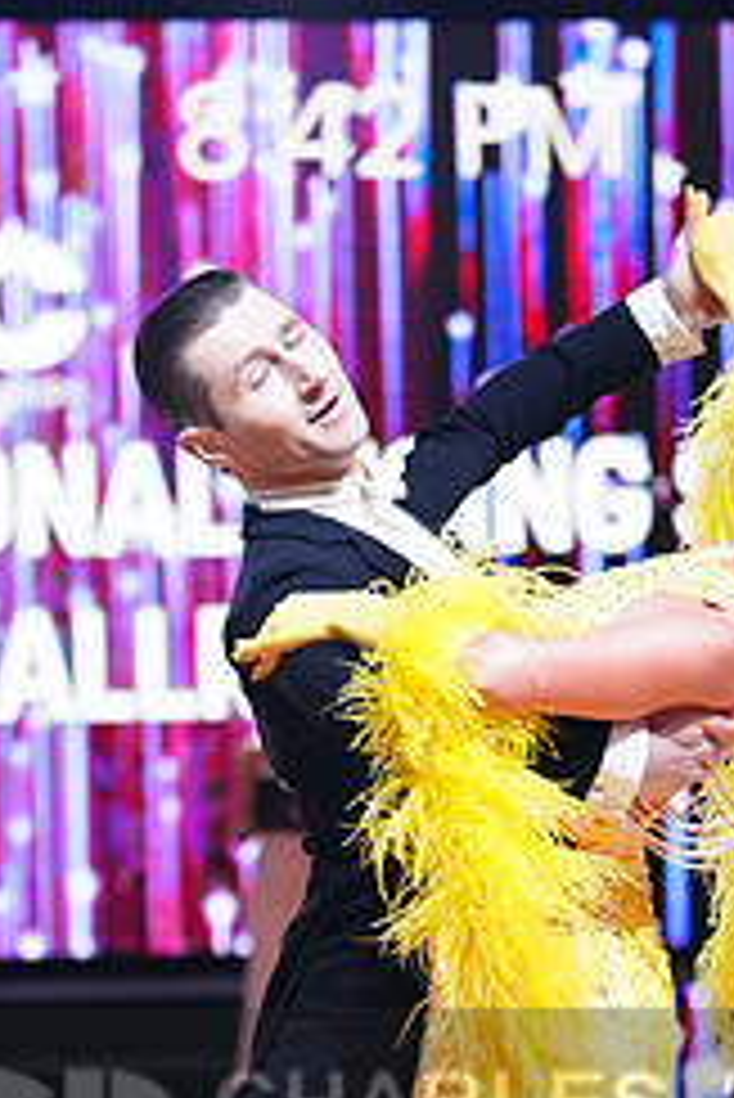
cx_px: 493
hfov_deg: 7.8
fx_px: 5375
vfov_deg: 11.5
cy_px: 1161
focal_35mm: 176
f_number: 2.8
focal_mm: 74
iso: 2000
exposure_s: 1/640
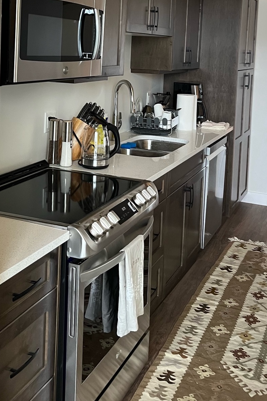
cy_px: 79
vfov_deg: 40.9
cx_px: 113
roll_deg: -1.8
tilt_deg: -3.8
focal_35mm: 46
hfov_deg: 29.2
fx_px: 512
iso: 400
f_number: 1.6
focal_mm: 5.1
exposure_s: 1/60
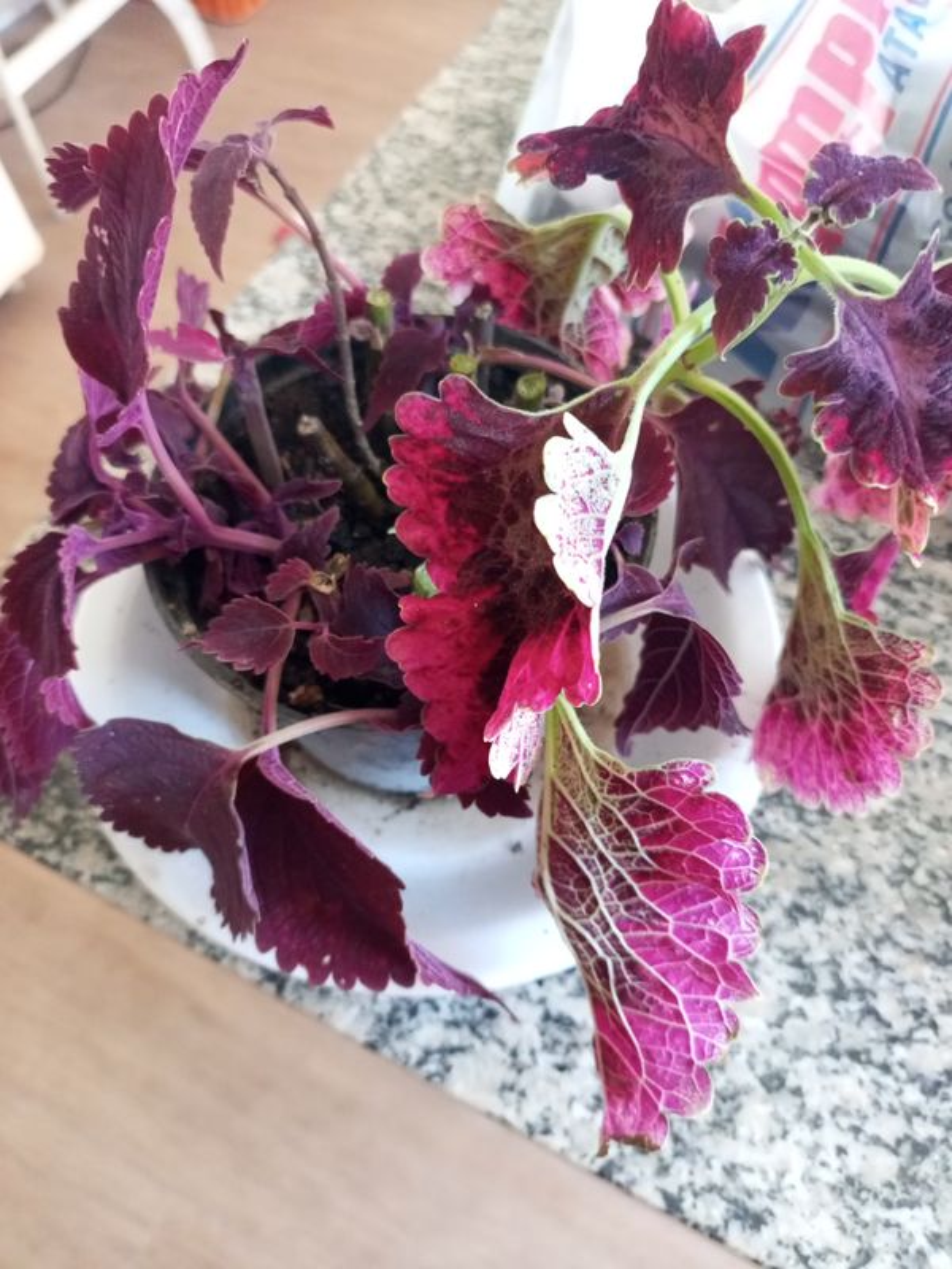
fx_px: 917
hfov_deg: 54.9
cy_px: 634
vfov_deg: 69.4
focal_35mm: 25
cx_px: 476
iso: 1270
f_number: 1.79
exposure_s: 1/60
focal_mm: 4.69
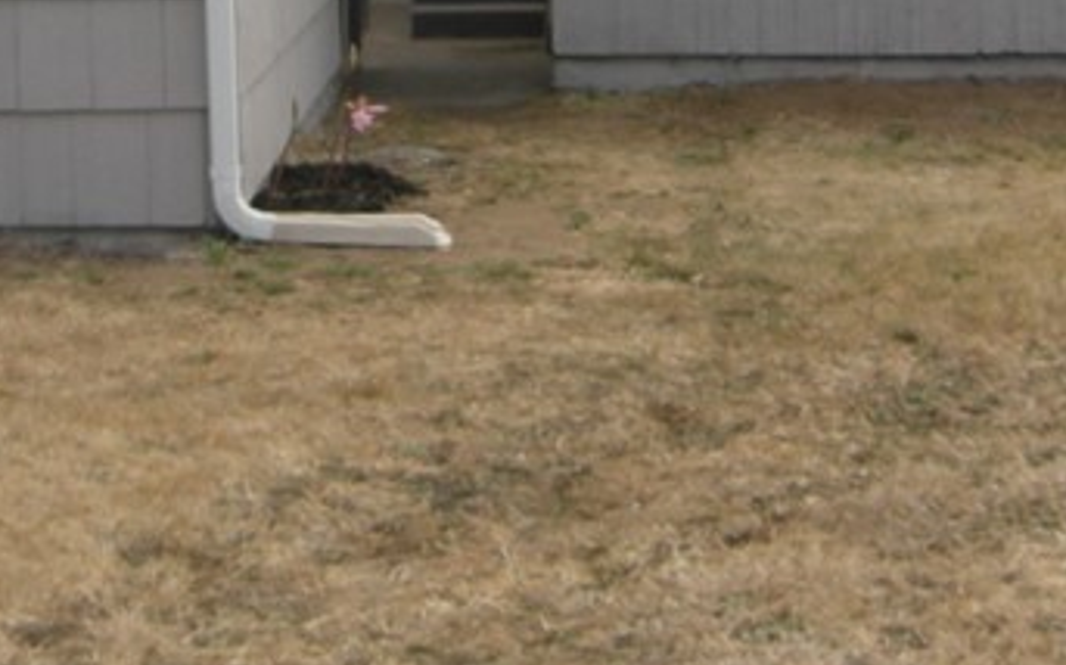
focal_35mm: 114
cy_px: -65
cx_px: 525
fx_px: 3310
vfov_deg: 11.3
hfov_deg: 18.3
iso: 64
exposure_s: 1/193
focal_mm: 7.5
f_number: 5.4
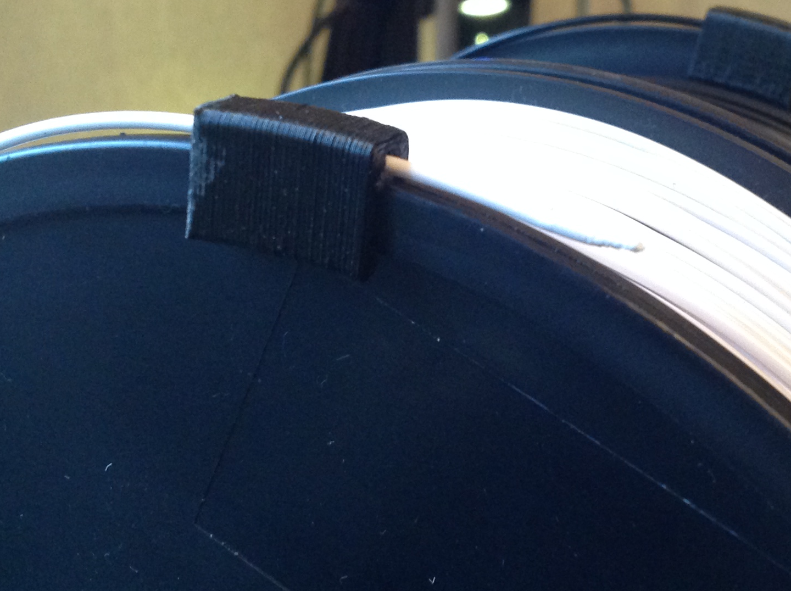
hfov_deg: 30.4
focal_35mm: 63
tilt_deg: -15.4
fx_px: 1438
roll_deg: -4.3
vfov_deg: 23.2
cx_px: 552
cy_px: 256
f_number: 2.4
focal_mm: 4.28
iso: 250
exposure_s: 1/17
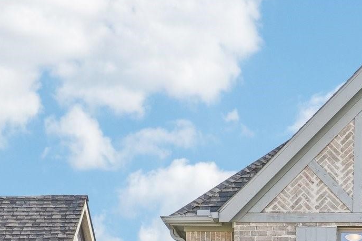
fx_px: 1377
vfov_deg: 9.8
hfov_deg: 14.4
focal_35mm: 137
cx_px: 468
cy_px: 321
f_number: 9
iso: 400
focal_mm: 31
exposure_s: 1/500
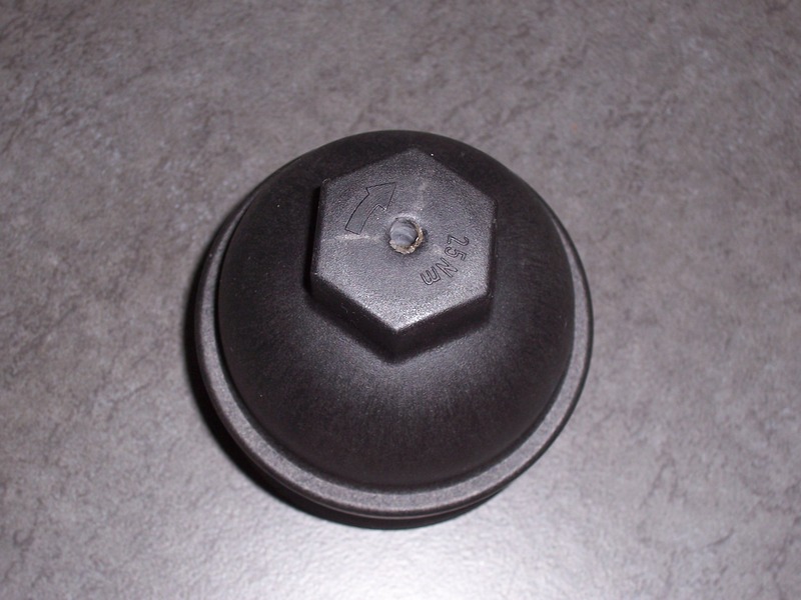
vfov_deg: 22.3
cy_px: 300
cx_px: 400
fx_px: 1527
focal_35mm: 66
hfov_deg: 29.4
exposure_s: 1/90
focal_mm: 10.8
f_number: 4
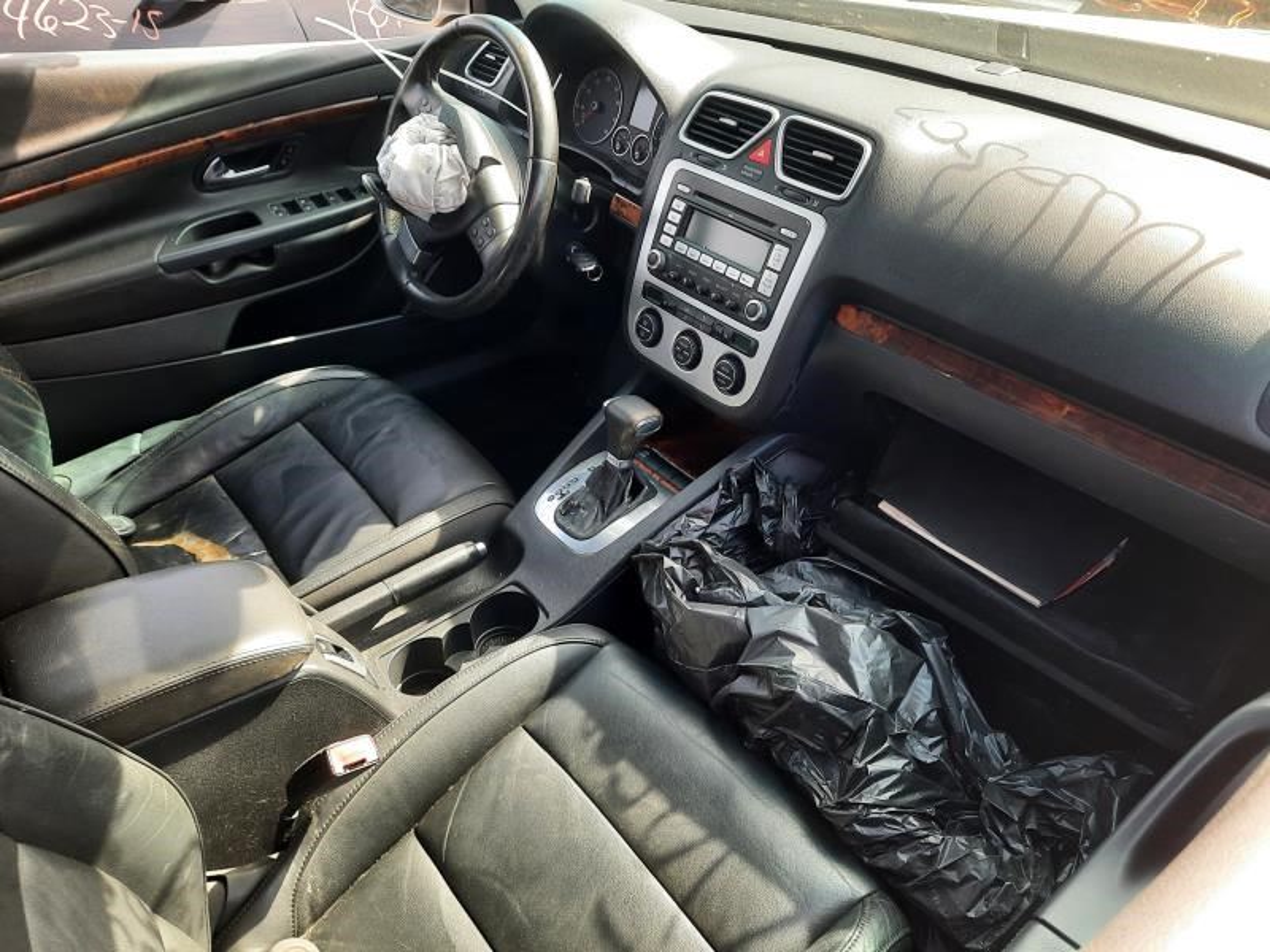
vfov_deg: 54.9
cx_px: 635
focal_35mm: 25
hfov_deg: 69.4
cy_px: 476
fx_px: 917
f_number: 2
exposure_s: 1/60
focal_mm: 4.6
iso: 32
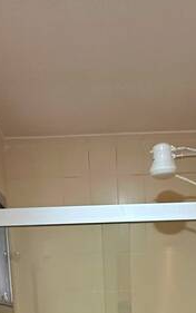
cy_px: 450
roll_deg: +1.2
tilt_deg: -13.0
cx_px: 124
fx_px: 486
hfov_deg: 22.7
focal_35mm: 57
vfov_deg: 27.0
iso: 400
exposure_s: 1/60
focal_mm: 2.22
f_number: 2.2
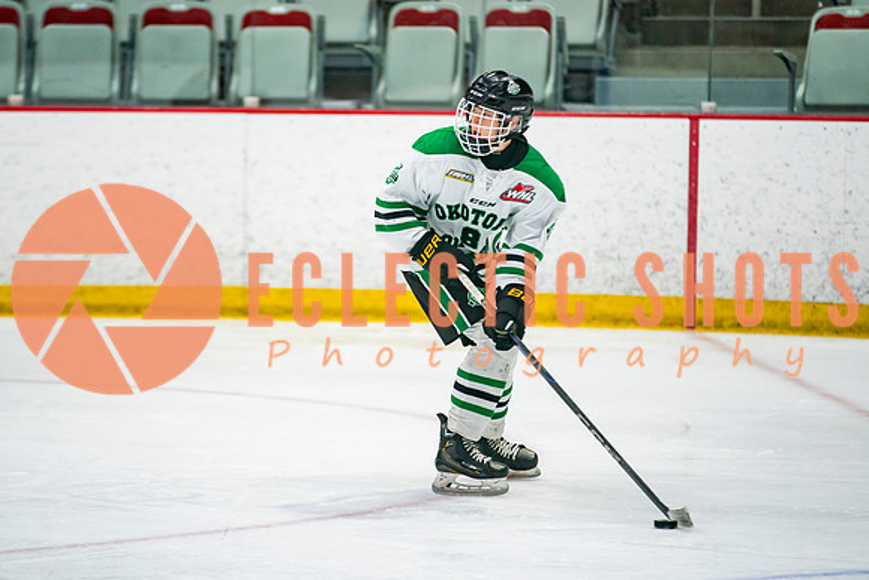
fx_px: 6019
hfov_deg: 8.3
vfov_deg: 5.5
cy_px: 218
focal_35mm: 249
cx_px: 397
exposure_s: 1/640
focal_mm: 200
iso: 800
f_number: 2.8
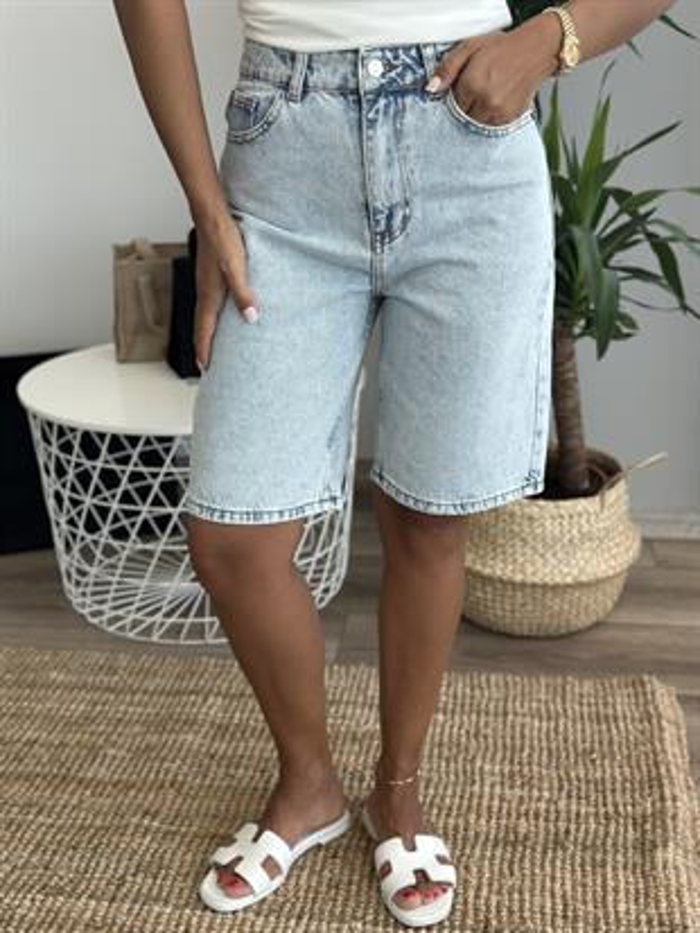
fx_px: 1294
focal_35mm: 48
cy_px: 466
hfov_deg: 30.3
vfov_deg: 39.6
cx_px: 350
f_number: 1.78
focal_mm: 6.86
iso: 80
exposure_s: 1/219
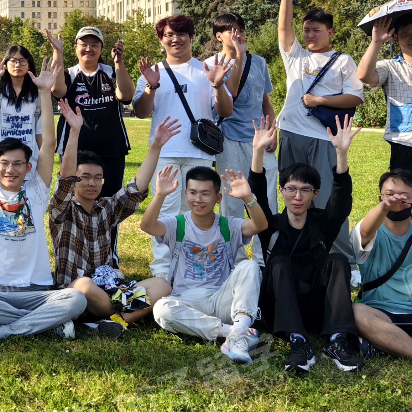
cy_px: 37
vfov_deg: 23.3
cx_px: -150
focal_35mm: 72
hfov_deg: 21.3
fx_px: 970
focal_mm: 8.67
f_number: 1.75
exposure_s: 1/1233
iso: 50
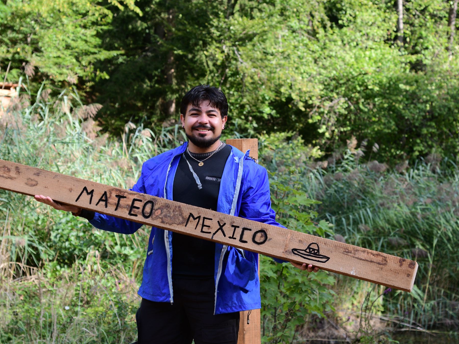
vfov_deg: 14.6
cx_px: 208
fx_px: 1339
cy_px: 172
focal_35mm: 101
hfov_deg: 19.4
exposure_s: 1/500
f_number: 4.8
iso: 320
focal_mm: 62
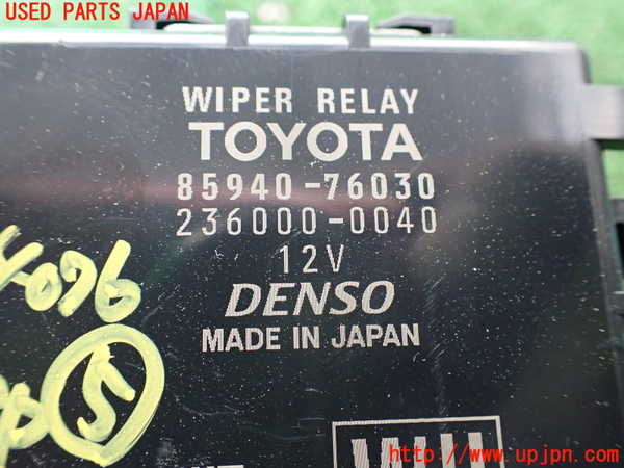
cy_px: 234
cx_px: 312
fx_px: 541
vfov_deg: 46.8
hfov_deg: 60.0
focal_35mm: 30
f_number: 2.3
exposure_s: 1/125
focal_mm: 5.4
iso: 640
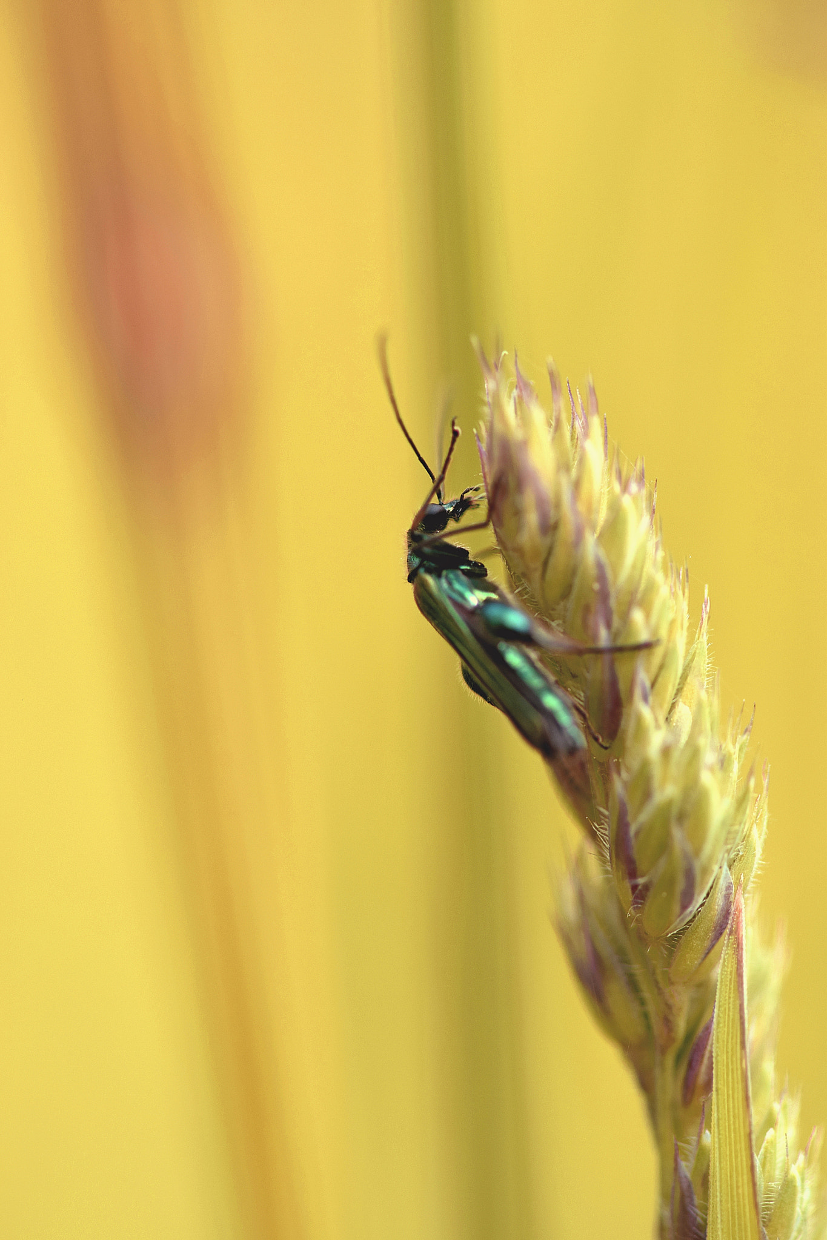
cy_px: 620
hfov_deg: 8.7
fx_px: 5428
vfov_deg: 13.0
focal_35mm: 158
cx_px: 414
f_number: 5.6
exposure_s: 1/320
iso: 200
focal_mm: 105
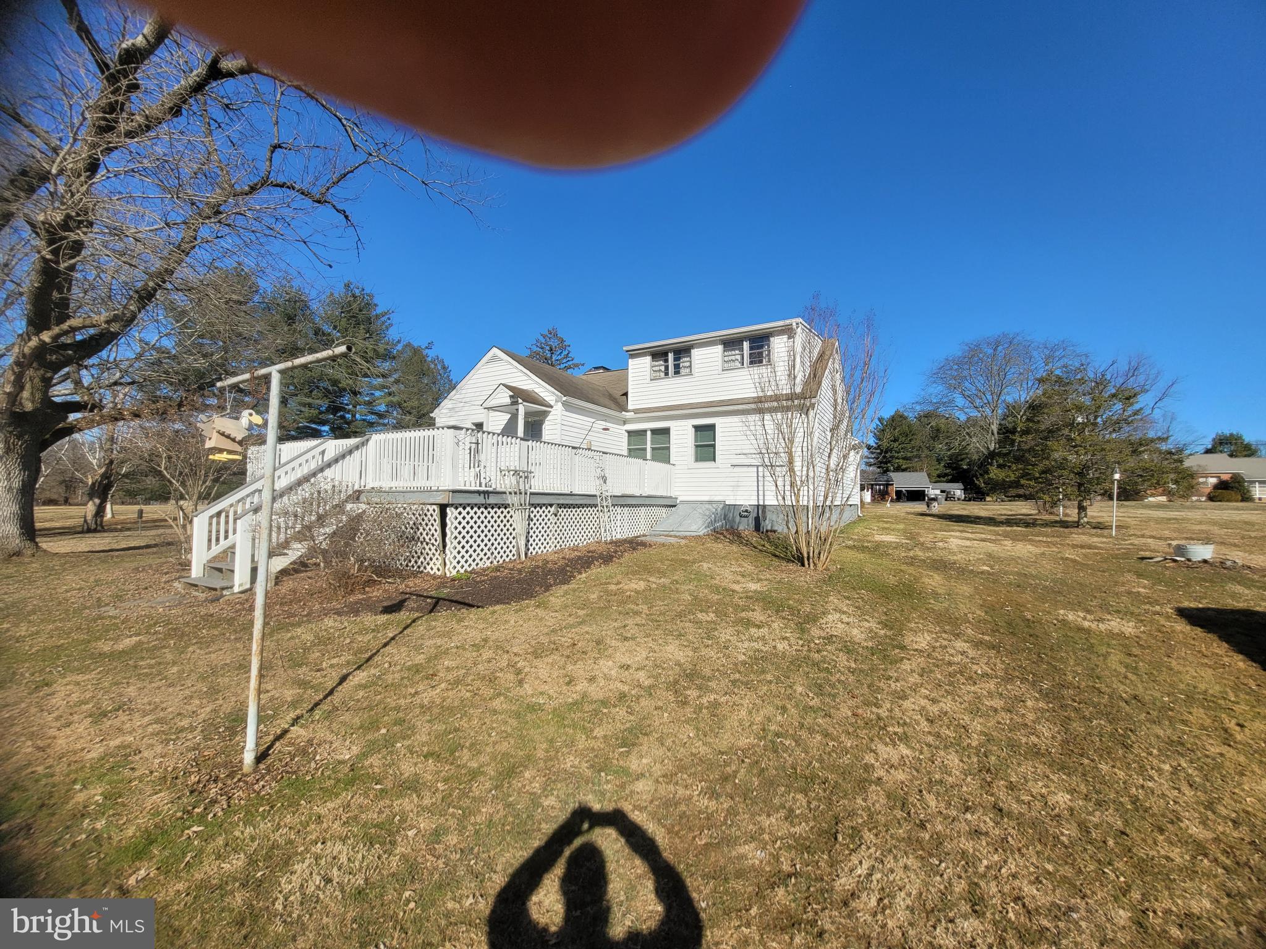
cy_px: 474
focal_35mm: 13
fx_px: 475
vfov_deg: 89.9
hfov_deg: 106.2
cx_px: 633
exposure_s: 1/1593
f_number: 2.2
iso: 40
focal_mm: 1.74
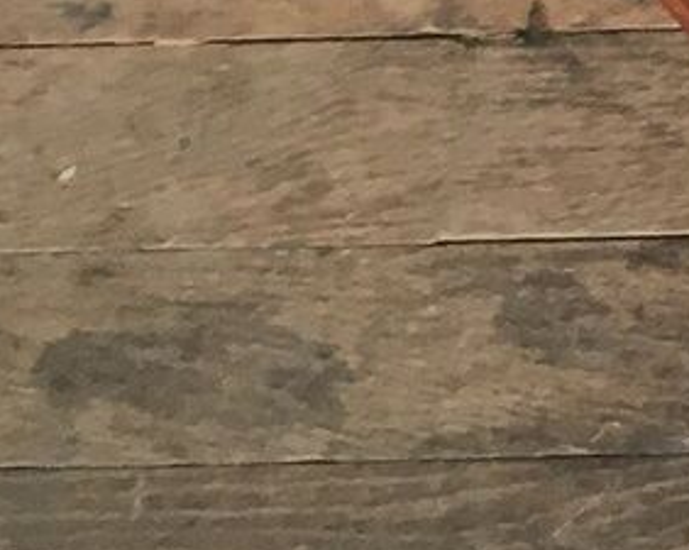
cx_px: 2226
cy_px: -870
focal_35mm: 201
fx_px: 4094
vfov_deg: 7.1
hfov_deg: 8.0
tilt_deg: -58.2
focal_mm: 4.15
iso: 40
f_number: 2.2
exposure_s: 1/33
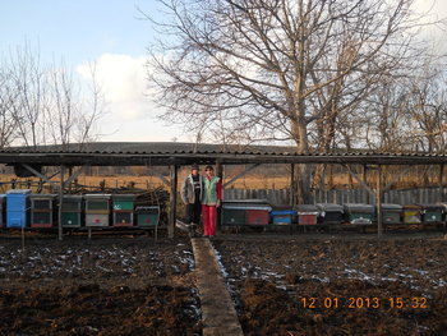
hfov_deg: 45.7
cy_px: 168
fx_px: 530
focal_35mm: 41
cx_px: 224
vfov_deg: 35.2
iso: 80
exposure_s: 1/320
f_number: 3.1
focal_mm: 6.72
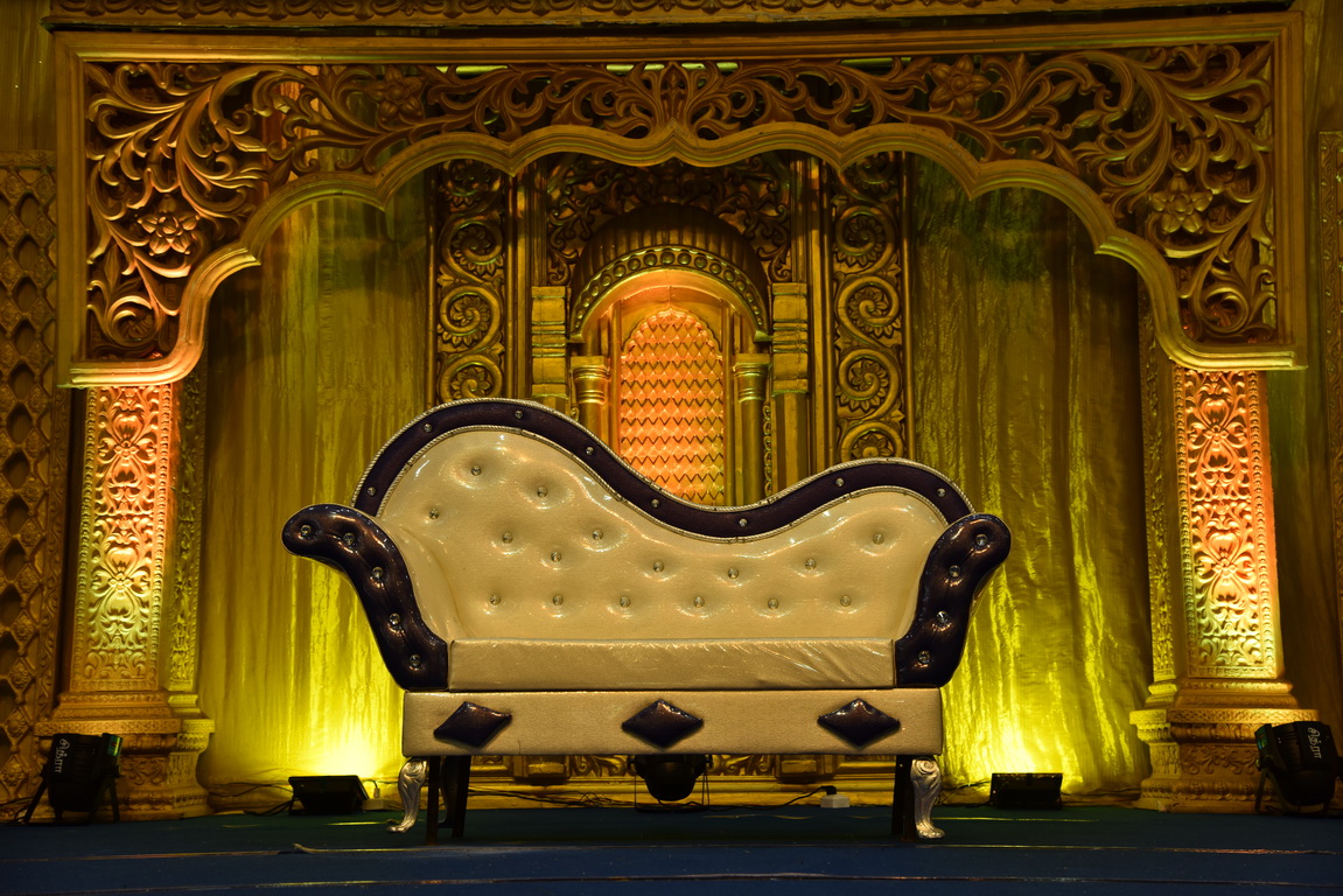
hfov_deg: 38.2
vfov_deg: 26.0
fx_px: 1940
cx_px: 672
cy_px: 448
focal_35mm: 52
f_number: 5.6
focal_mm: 52
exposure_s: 1/80
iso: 320
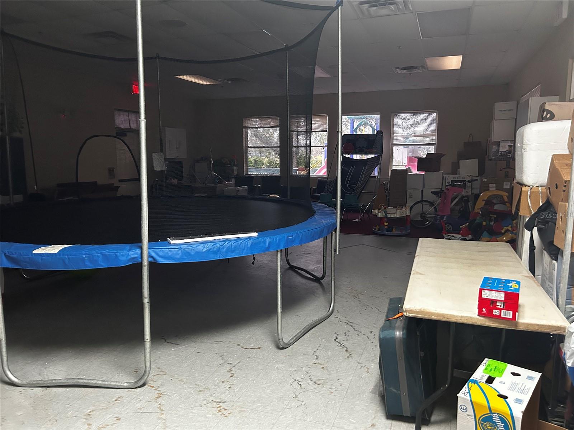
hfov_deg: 67.3
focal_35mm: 26
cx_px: 287
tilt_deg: -6.9
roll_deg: +0.6
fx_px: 431
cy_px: 215
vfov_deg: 53.1
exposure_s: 1/40
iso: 500
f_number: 1.5
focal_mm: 5.7
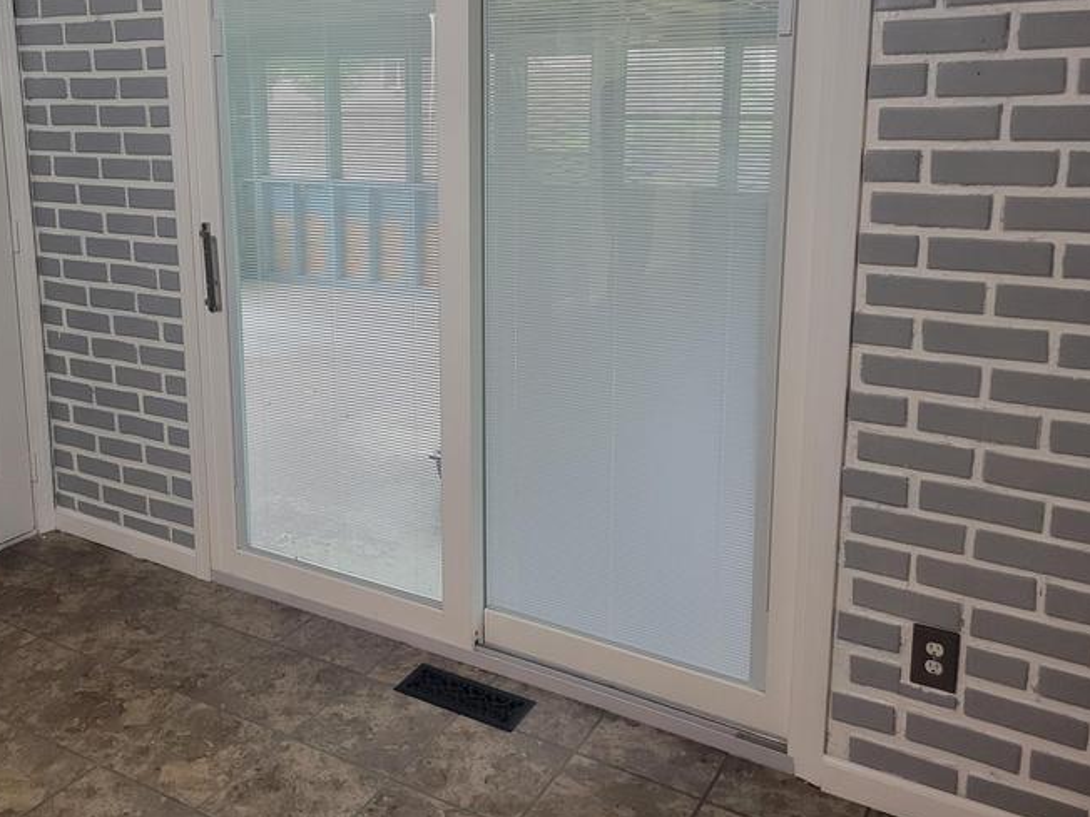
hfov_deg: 53.5
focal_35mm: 34
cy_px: 289
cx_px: 422
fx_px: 1071
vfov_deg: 41.4
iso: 250
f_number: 1.8
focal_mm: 5.4
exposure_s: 1/40
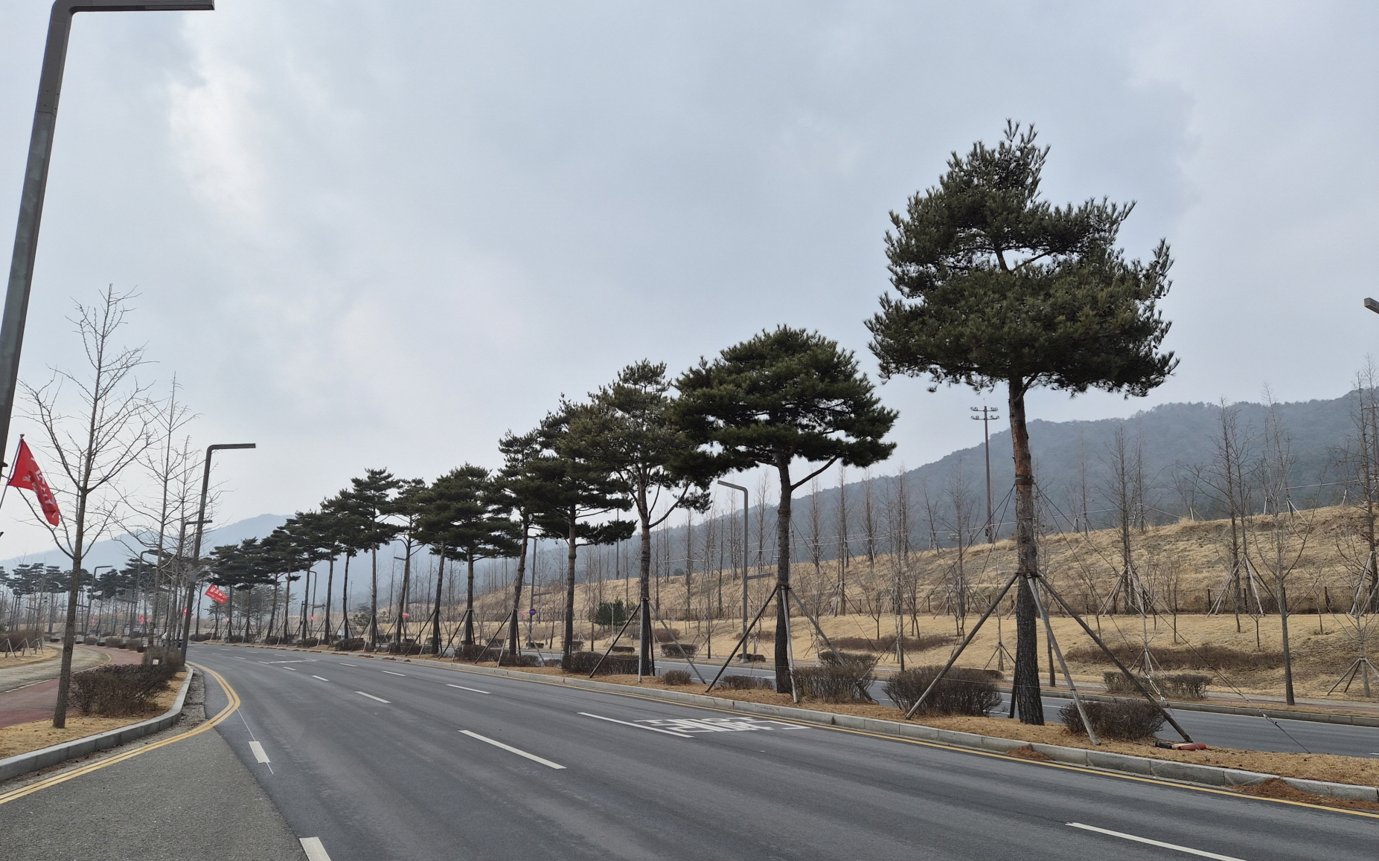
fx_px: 940
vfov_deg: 49.2
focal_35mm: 25
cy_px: 475
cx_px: 673
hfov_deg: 72.5
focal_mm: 5.4
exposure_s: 1/4096
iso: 80
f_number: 1.8
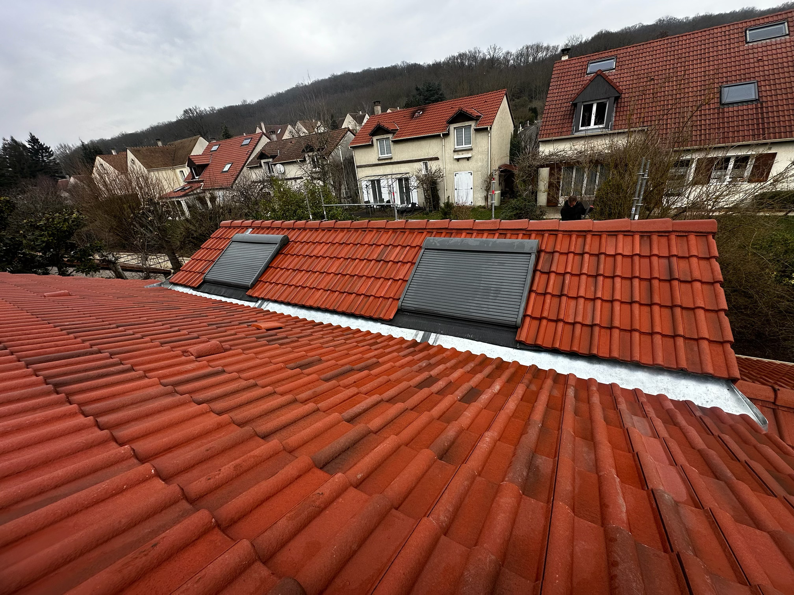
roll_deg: +8.3
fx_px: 321
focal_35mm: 14
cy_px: 298
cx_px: 397
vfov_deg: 85.7
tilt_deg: -24.2
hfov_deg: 102.1
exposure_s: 1/615
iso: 40
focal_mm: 2.22
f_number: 2.2
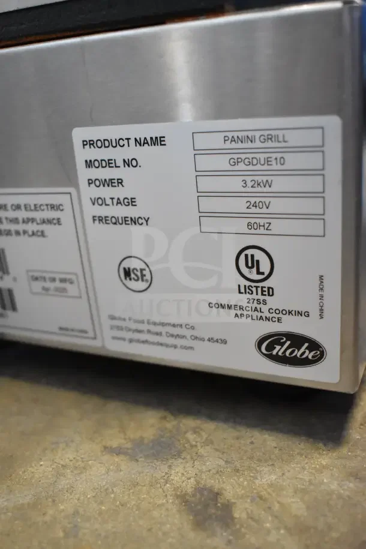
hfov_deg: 36.9
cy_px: 274
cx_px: 183
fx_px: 549
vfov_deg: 53.1
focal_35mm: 36
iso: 6400
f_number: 4
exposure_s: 1/60
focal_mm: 24
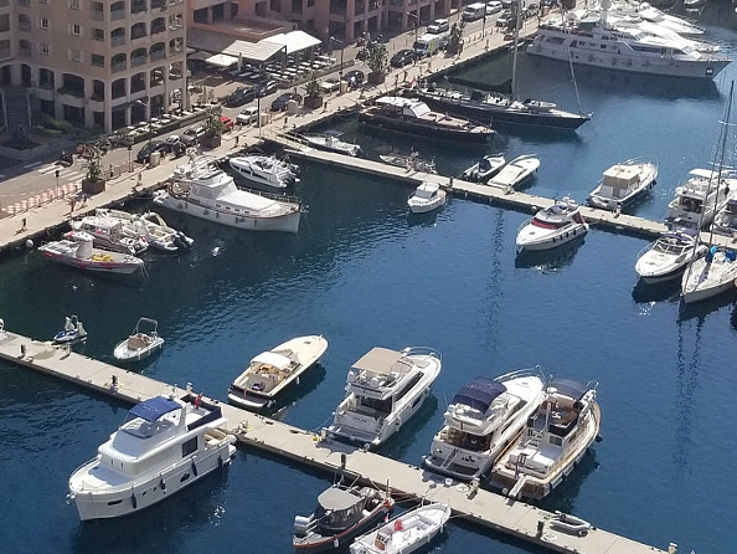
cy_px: 237
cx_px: 285
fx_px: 1491
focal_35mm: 70
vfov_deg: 21.0
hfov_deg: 27.7
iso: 50
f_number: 1.7
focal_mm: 4.25
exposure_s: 1/3112
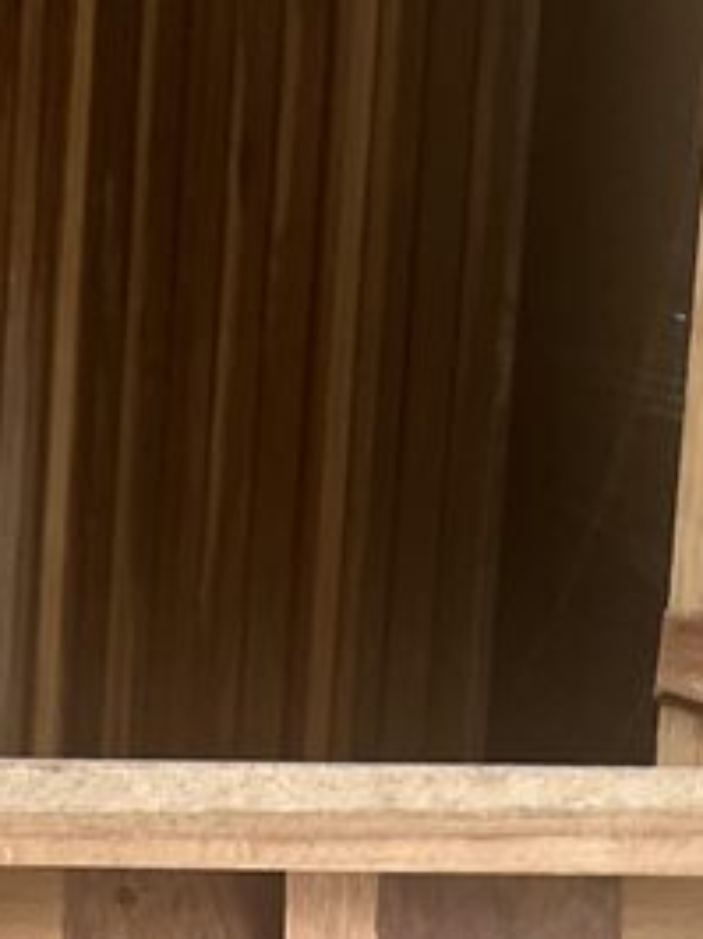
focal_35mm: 137
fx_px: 3716
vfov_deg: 12.3
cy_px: 2047
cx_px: 251
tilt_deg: -19.7
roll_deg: -0.3
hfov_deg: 10.8
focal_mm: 5.1
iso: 80
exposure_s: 1/120
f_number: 1.6
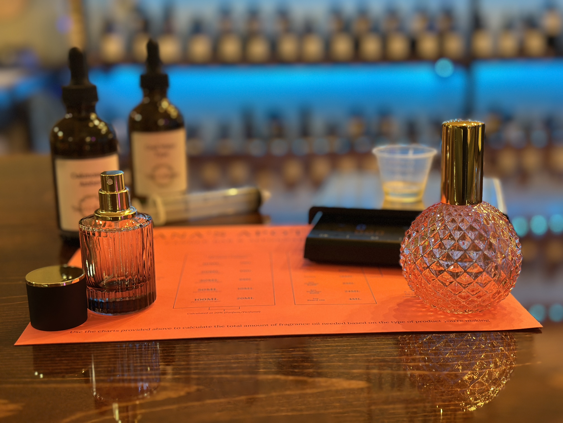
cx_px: 282
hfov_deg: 39.7
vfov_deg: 30.3
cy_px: 212
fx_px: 781
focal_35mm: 48
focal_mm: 6.86
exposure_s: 1/40
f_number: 1.78
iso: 320
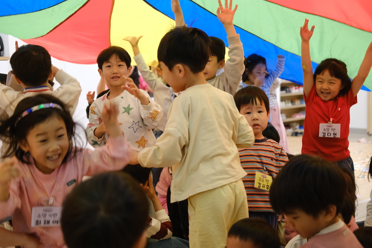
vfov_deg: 25.5
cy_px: 124
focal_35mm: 53
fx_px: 548
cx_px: 186
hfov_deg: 37.5
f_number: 2
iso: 2000
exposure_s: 1/160
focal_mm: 35
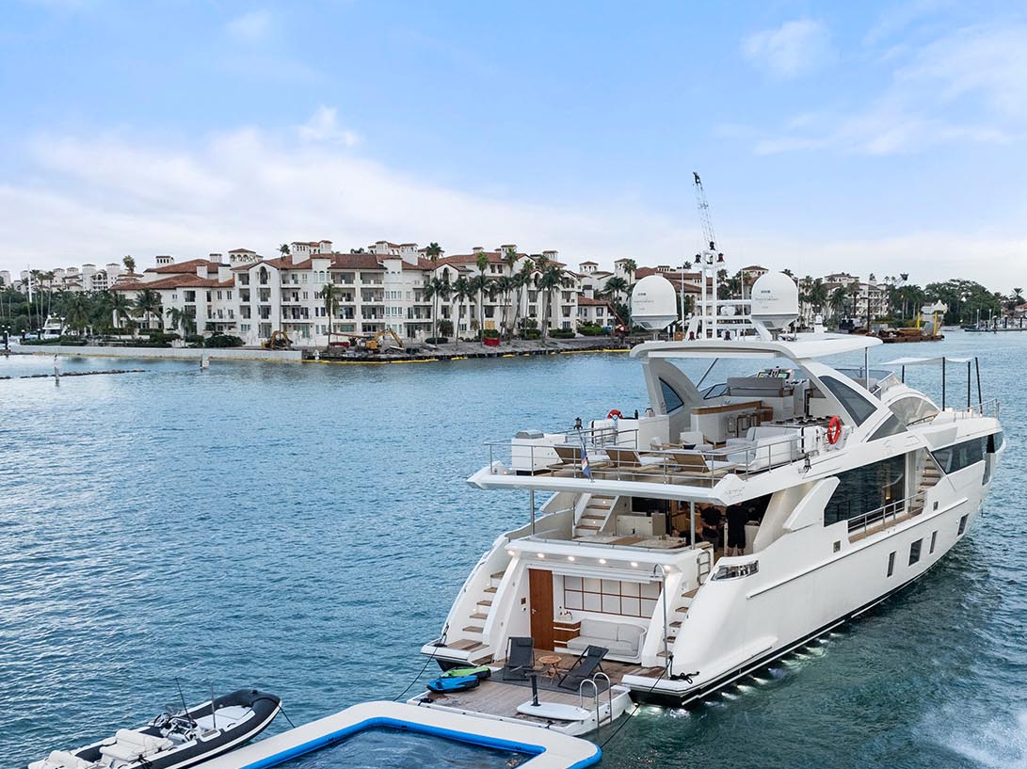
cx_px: 640
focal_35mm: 44
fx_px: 1305
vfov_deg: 32.6
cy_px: 493
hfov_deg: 42.7
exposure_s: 1/400
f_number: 3.5
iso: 400
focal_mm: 12.29
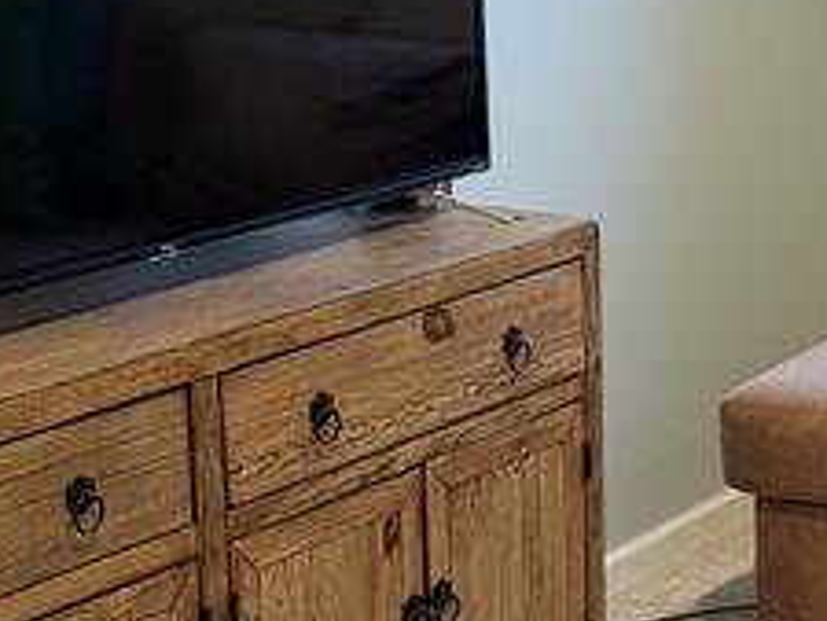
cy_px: 301
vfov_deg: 13.6
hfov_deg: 17.3
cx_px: 959
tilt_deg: -12.6
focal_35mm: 109
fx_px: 2605
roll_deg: +0.4
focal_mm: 6.76
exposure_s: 1/60
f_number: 1.78
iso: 250
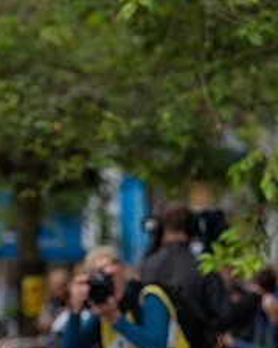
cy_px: 299
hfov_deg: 4.9
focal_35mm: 316
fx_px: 3252
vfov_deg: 6.1
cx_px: 20
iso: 1000
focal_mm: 130
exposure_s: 1/800
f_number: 2.8
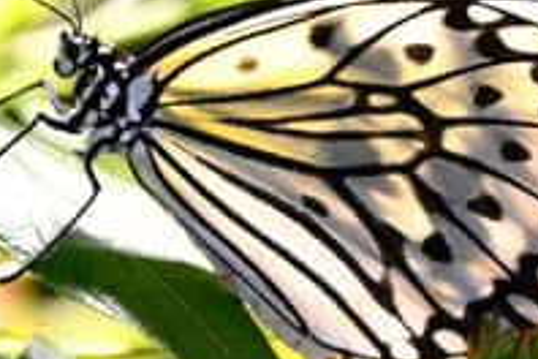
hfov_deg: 7.5
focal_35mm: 273
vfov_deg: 5.0
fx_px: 4080
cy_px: 144
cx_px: 315
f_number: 6.3
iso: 800
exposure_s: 1/100
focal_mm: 135
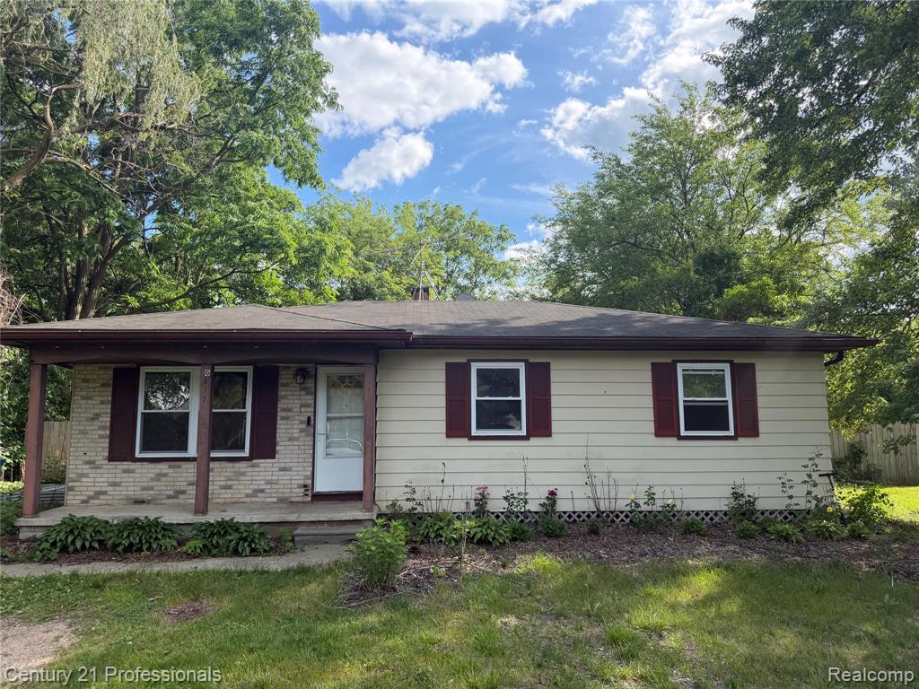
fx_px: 637
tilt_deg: +8.2
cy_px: 344
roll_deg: -0.2
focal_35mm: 24
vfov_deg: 56.8
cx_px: 460
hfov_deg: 71.6
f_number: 1.78
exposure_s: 1/1618
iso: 100
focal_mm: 6.76
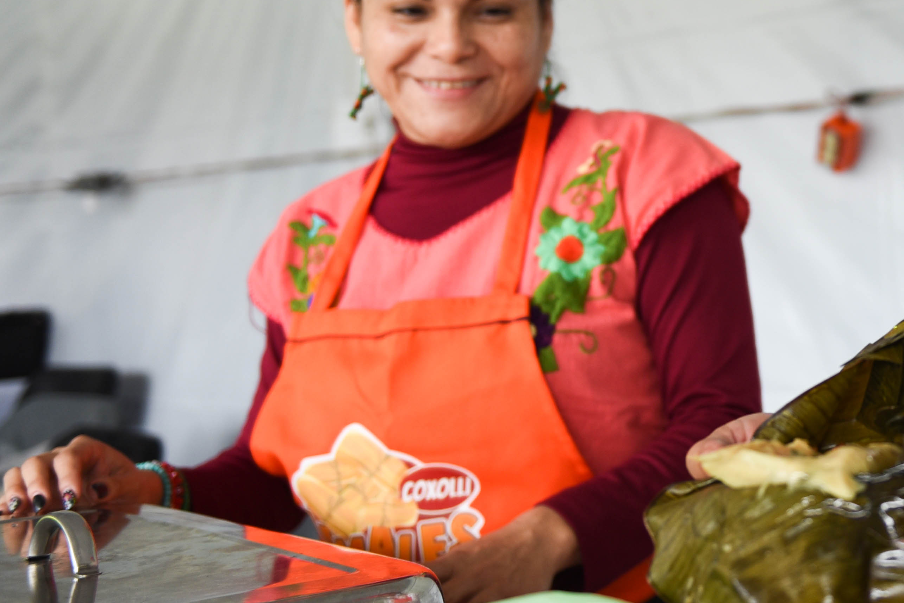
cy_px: 49
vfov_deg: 17.9
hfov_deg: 25.0
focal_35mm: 75
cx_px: 1000
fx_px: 1884
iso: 320
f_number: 2.8
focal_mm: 32
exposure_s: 1/200
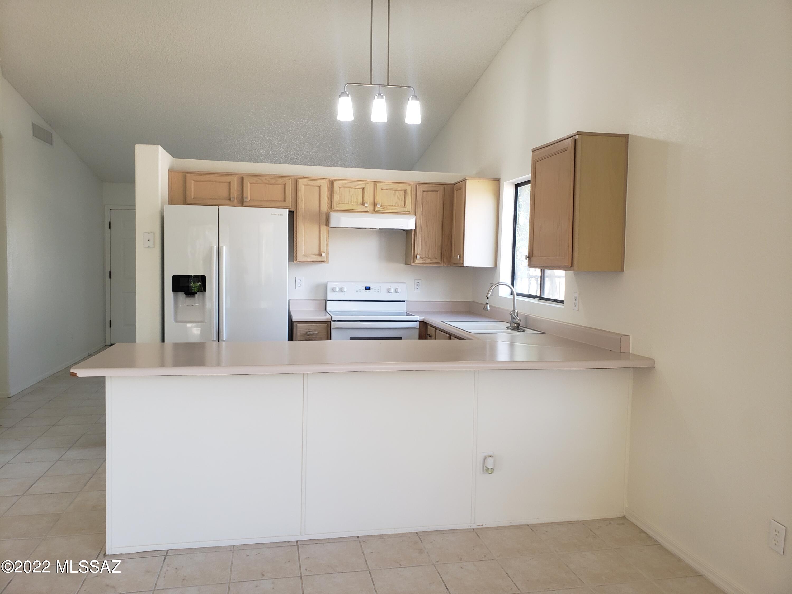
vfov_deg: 53.1
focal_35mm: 26
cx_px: 396
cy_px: 297
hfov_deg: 67.3
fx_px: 595
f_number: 2.4
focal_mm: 4.3
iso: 100
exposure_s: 1/60
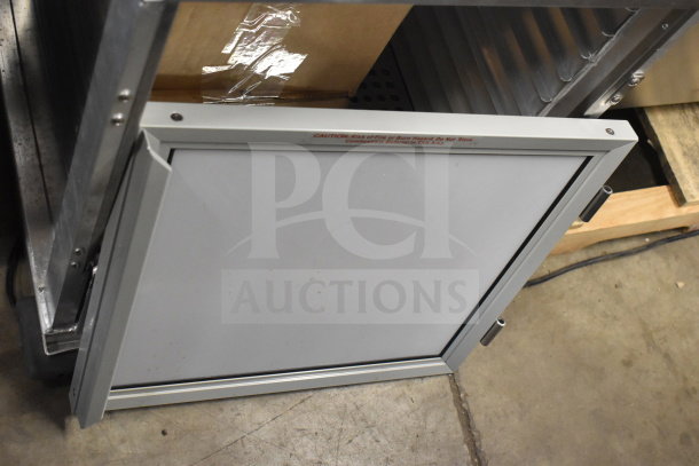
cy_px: 233
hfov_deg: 41.1
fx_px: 932
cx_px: 350
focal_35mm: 48
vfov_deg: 28.1
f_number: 4.5
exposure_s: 1/50
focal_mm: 32
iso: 4500
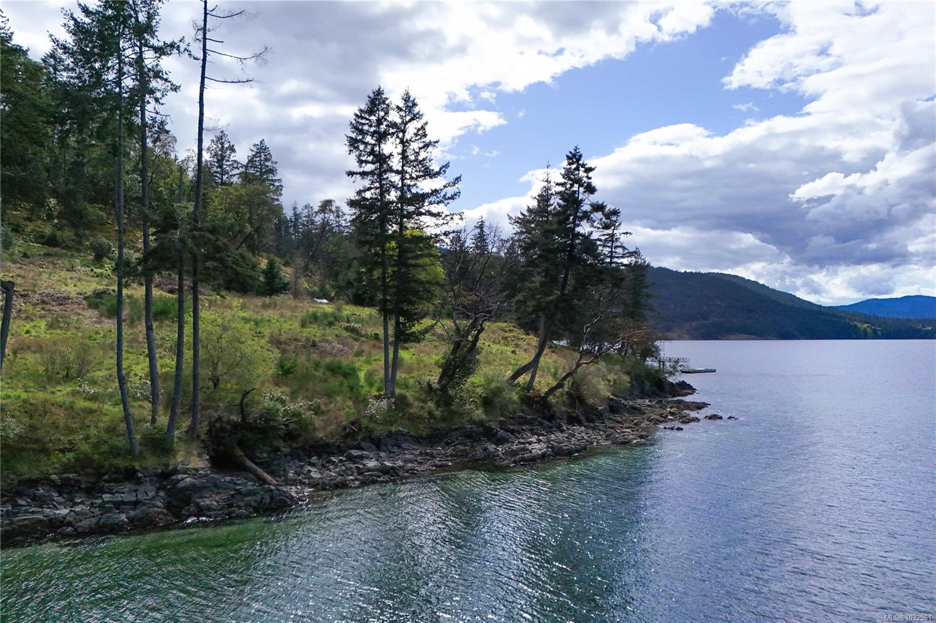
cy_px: 312
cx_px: 468
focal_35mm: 30
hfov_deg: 61.9
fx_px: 780
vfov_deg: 43.6
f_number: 1.8
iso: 100
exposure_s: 1/3200
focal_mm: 20
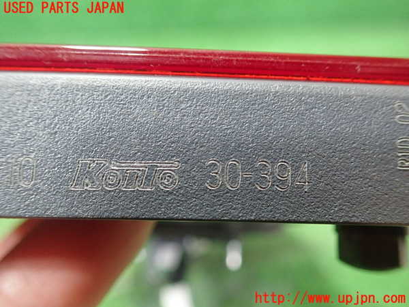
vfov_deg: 46.8
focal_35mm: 30
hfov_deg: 60.0
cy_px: 154
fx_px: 354
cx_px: 204
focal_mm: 5.5
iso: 800
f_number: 2.3
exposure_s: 1/80
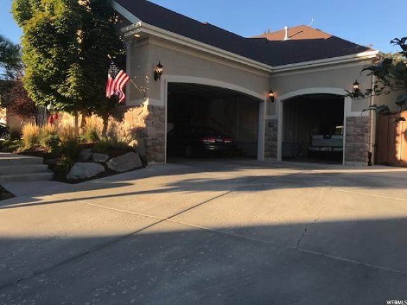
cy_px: 152
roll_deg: -1.4
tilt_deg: -3.0
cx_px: 204
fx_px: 329
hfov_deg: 63.4
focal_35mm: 28
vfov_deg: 49.7
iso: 20
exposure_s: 1/429
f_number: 1.8
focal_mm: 3.99
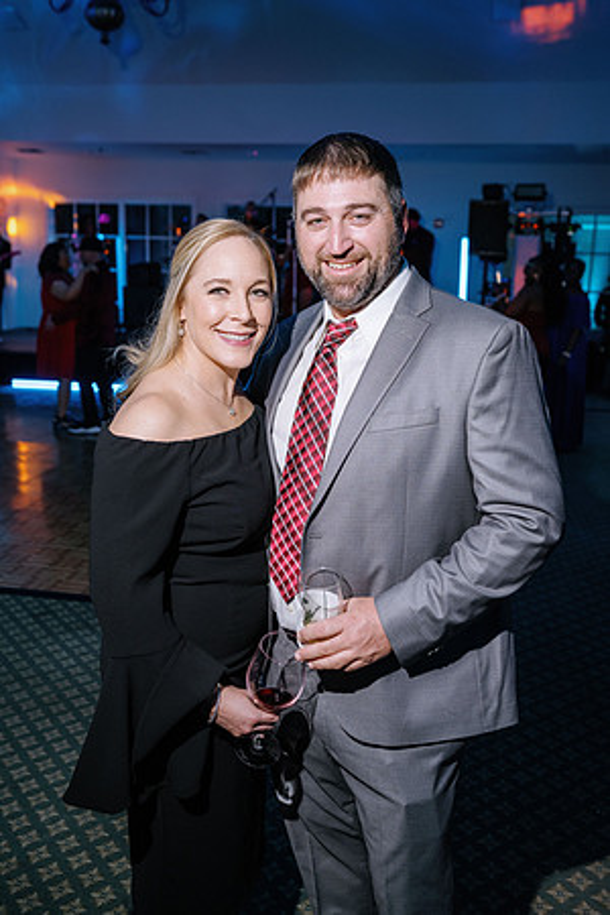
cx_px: 305
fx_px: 890
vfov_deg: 54.4
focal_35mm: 35
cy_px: 458
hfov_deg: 37.9
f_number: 4
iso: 800
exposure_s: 1/100
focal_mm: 35
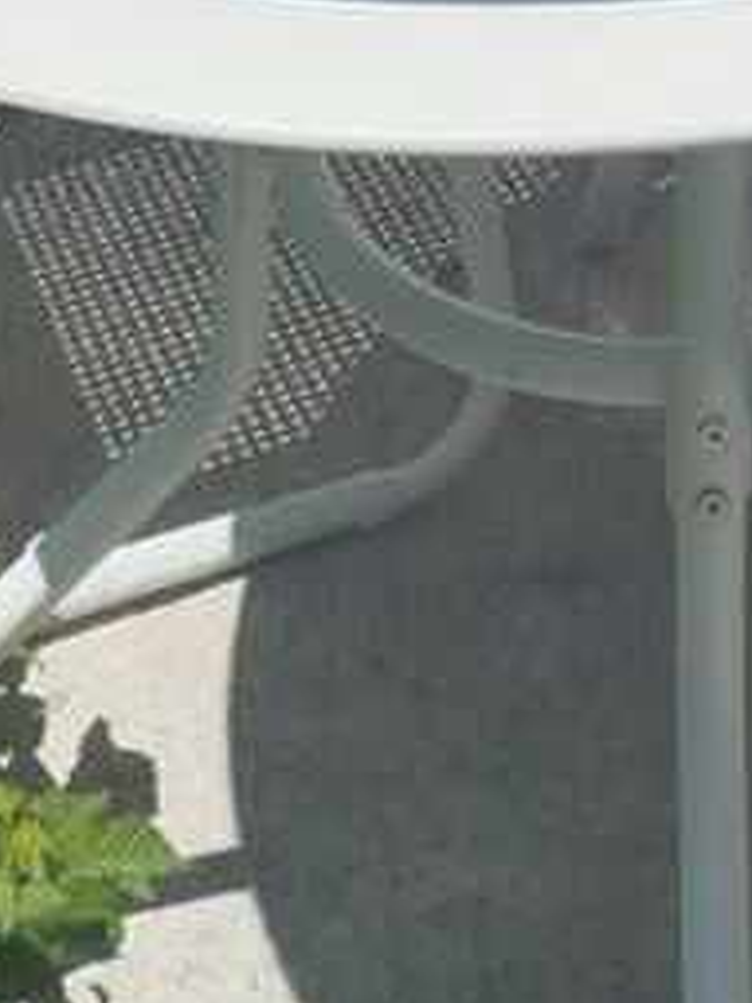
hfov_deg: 11.6
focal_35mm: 125
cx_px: 932
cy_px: -1412
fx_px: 3621
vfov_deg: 12.4
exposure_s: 1/1806
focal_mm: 5.31
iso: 50
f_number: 1.7
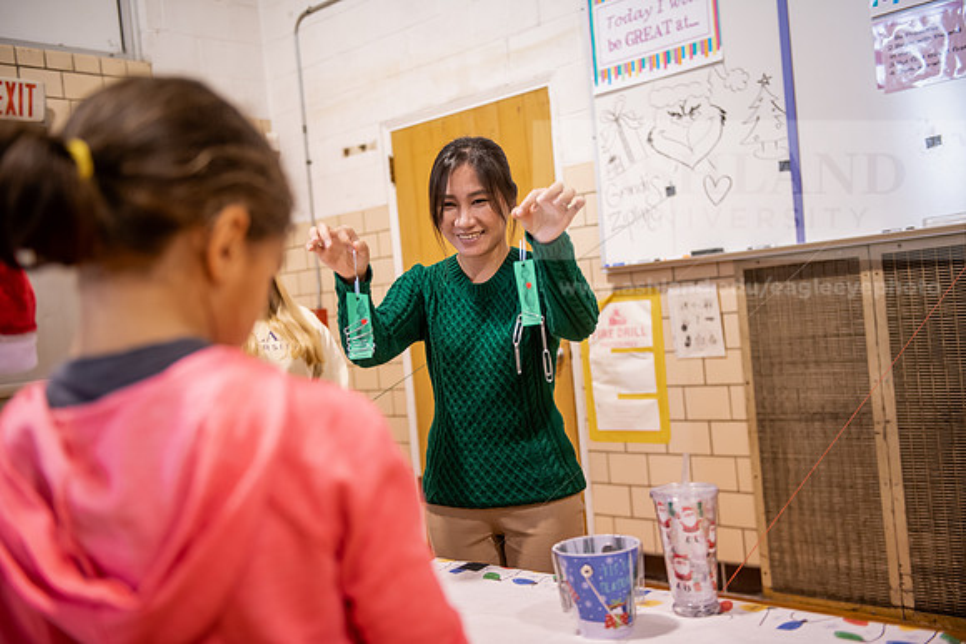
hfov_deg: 50.7
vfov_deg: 35.1
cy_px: 322
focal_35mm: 38
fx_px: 1020
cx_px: 483
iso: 1000
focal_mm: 38
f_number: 2.8
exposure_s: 1/160
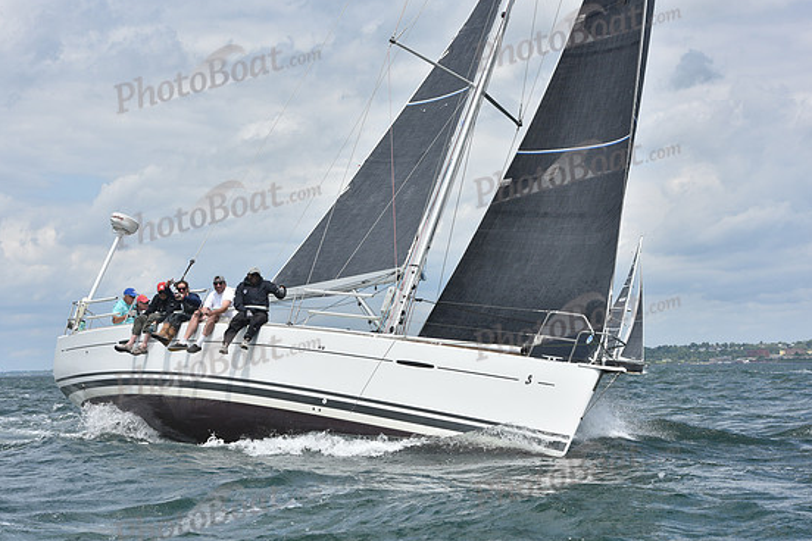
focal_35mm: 82
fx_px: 1849
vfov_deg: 16.7
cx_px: 399
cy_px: 267
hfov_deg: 24.8
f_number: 9
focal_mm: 78
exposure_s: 1/1000
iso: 250
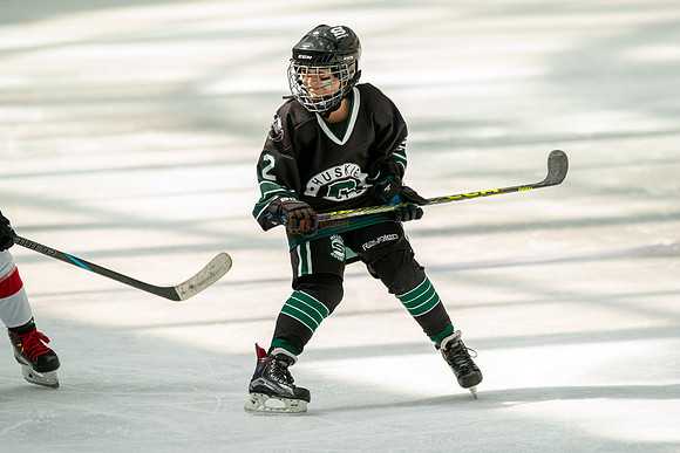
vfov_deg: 4.2
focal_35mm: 328
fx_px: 6193
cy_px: 211
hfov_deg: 6.3
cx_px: 320
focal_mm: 261
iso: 1600
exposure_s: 1/2500
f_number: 3.5
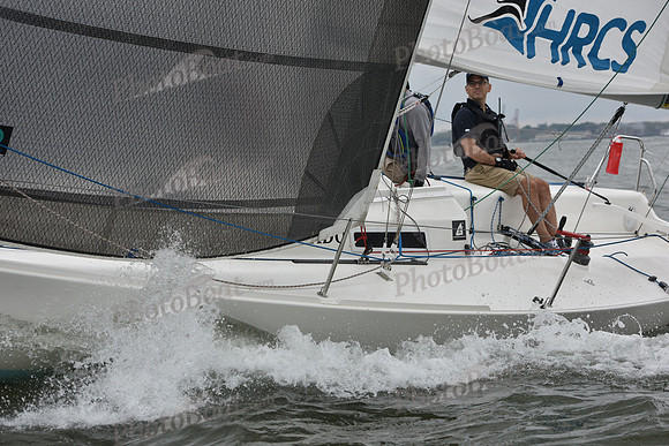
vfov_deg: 15.2
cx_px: 334
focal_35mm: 90
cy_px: 223
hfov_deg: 22.6
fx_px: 1673
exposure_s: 1/800
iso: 400
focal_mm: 90
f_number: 6.3
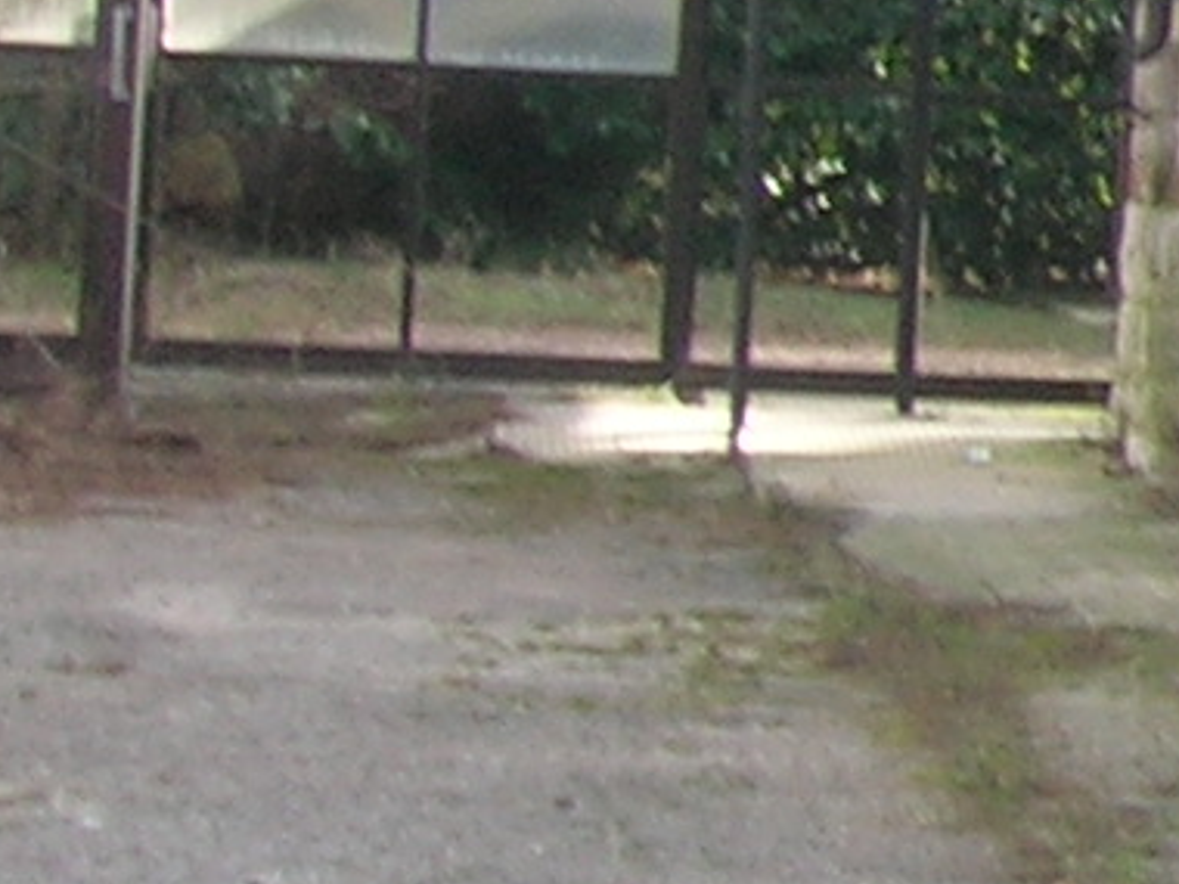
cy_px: -357
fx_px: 7902
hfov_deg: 7.2
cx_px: 4005
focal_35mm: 232
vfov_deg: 6.3
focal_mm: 5.7
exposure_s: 1/42.1
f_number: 4.9
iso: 50
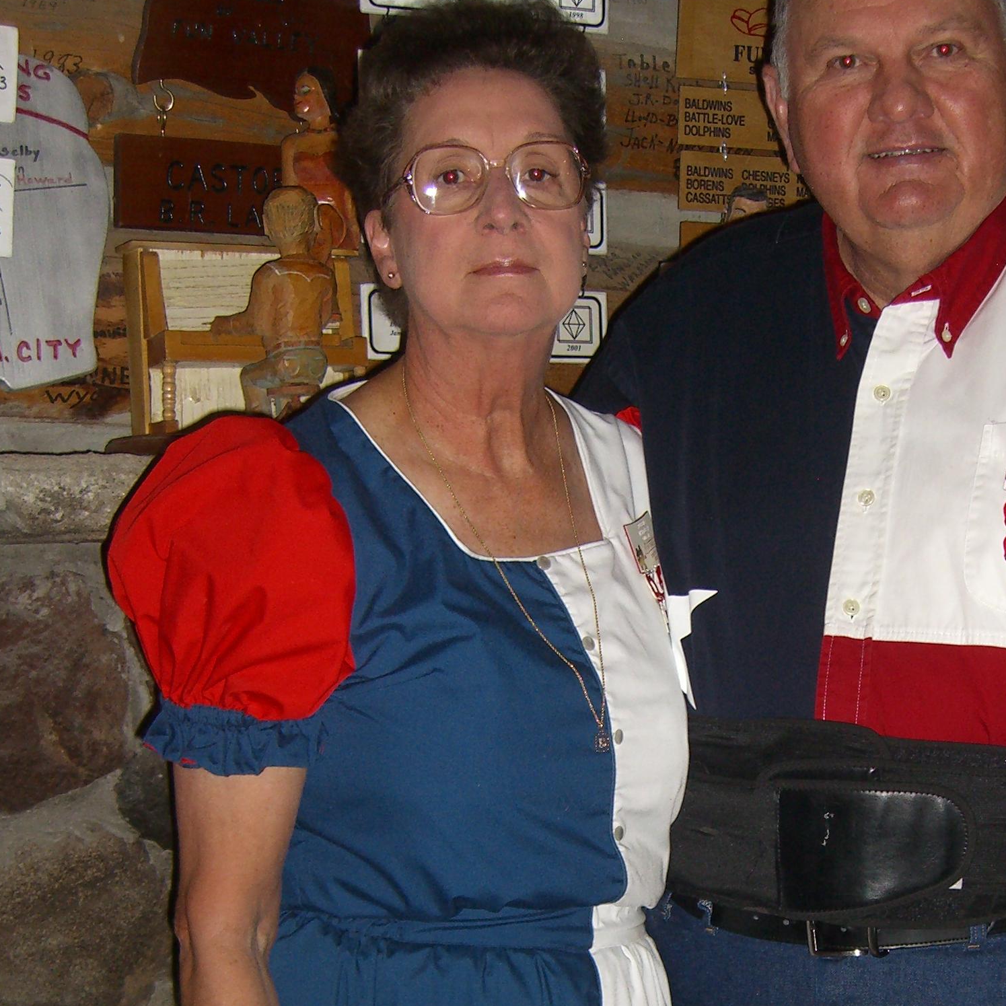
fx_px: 2269
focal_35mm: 69
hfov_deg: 24.8
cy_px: 830
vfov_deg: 24.5
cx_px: 707
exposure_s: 1/60
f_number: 2.8
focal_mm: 7.9
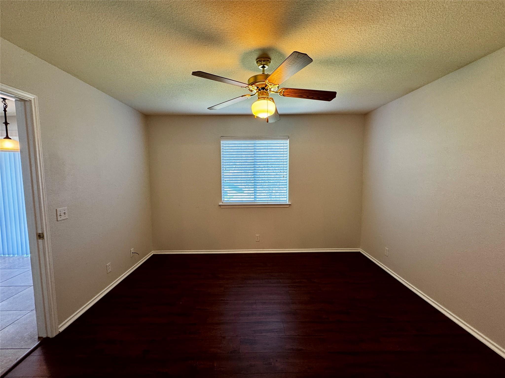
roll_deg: -1.4
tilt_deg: -5.0
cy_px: 189
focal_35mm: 14
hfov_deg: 102.1
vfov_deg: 85.7
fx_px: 204
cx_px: 252
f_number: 2.2
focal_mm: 2.22
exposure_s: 1/60
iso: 160
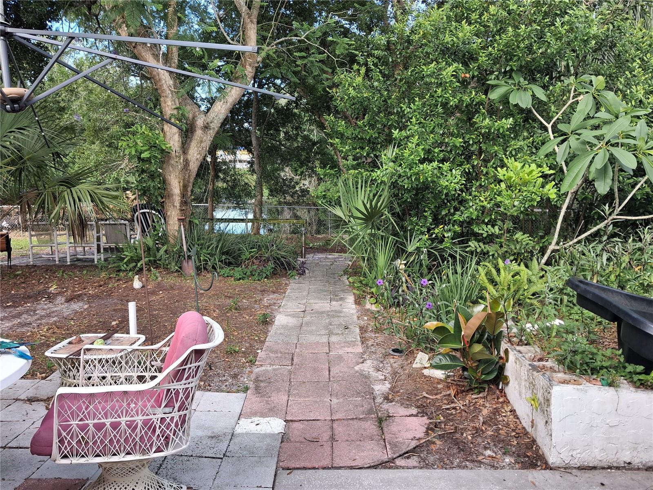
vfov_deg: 51.4
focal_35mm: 27
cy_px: 245
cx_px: 326
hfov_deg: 65.3
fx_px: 509
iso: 25
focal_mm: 4
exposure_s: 1/120
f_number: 1.8
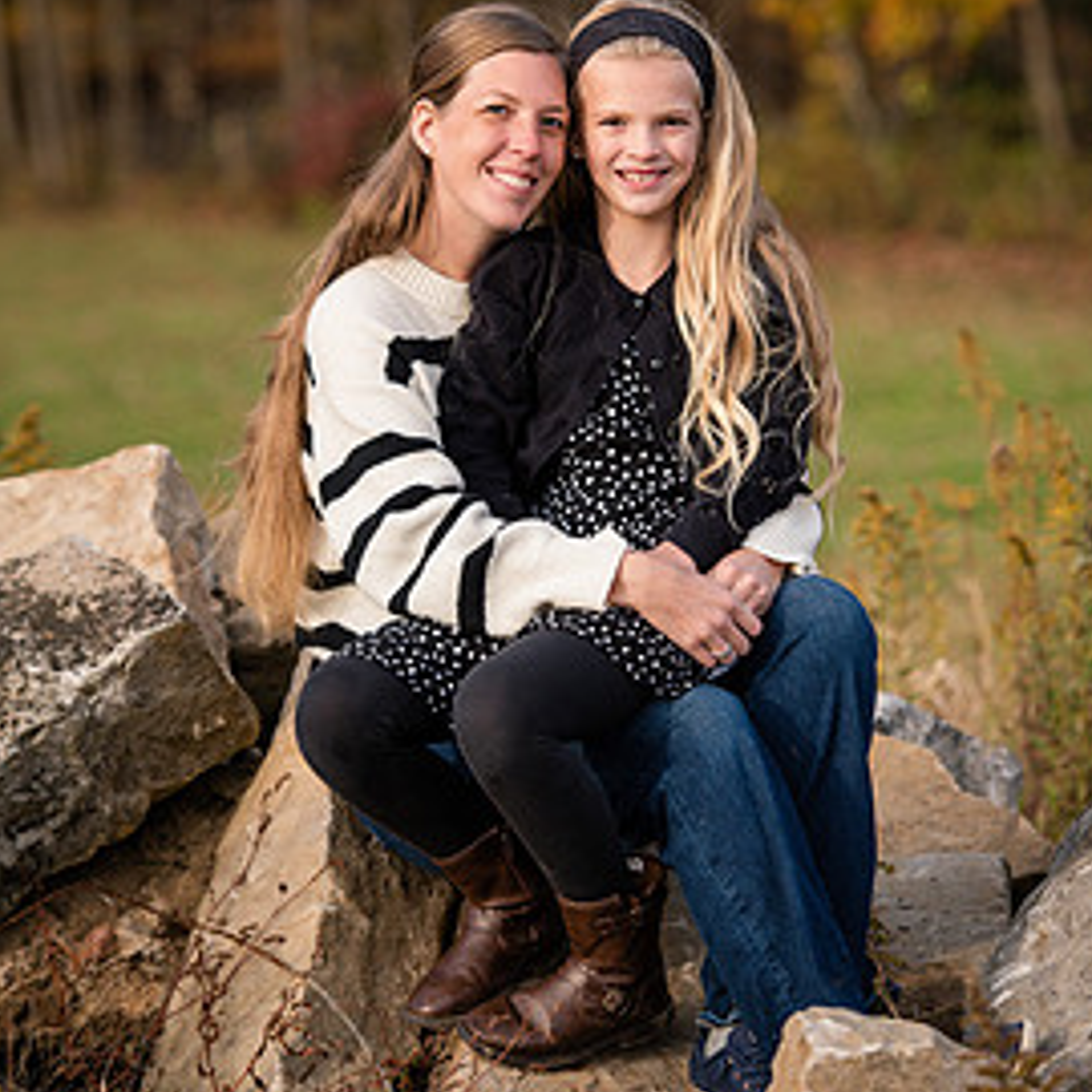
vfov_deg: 9.5
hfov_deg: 9.5
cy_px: 320
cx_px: 562
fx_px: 6567
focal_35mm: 184
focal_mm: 130
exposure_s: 1/2000
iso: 720
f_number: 3.5
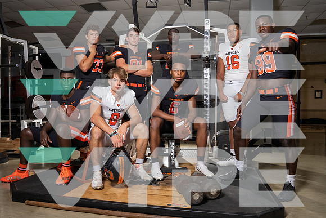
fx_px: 261
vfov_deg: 45.2
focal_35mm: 29
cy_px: 114
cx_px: 147
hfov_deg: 63.8
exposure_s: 1/250
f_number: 10
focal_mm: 24
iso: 800
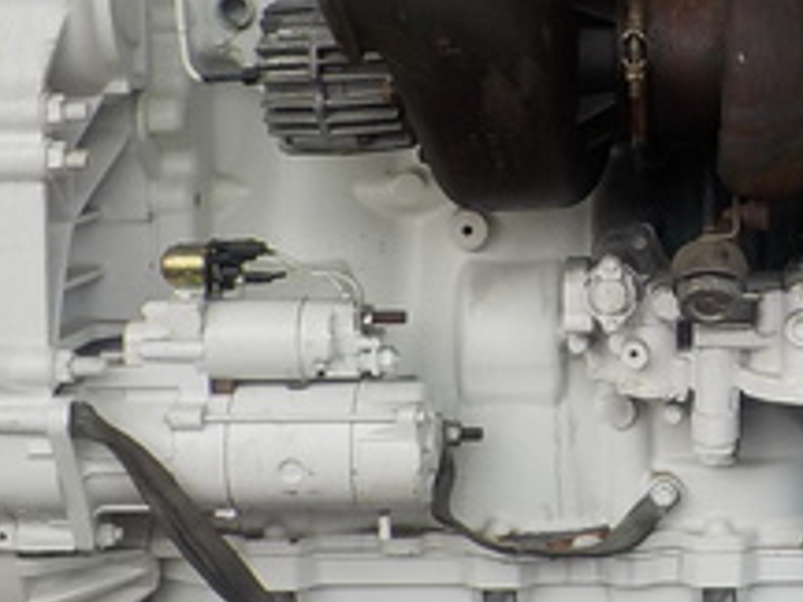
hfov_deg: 21.4
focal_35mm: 89
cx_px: 758
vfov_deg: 16.5
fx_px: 2065
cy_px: 171
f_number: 3.3
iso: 125
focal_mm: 4.1
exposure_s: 1/400
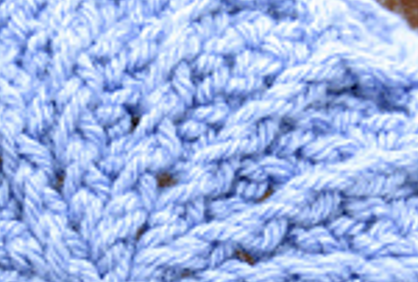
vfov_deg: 6.9
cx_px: 120
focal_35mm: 200
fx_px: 2329
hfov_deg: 10.2
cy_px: 353
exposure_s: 1/40
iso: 400
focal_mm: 40
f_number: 4.5
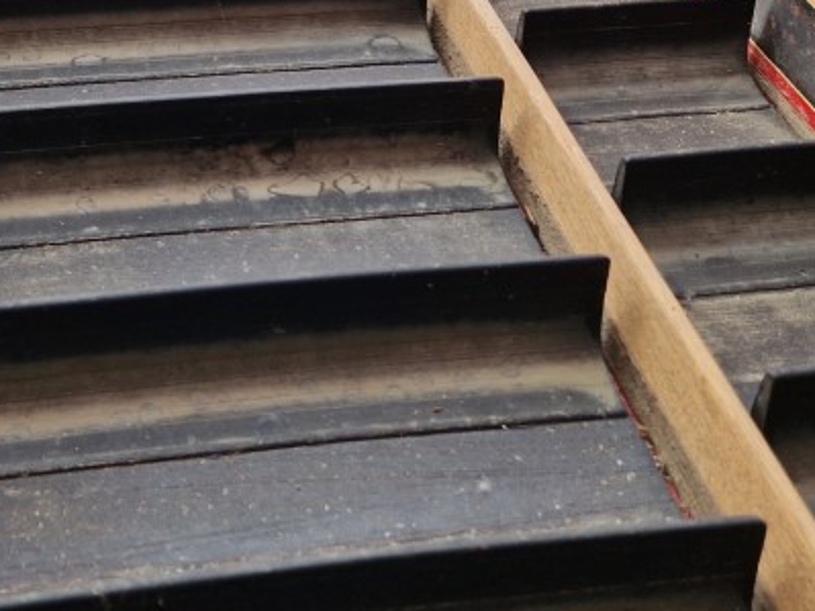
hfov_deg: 32.3
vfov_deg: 23.2
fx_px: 1389
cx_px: 235
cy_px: -76
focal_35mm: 59
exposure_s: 1/465
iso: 50
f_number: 1.8
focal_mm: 5.4
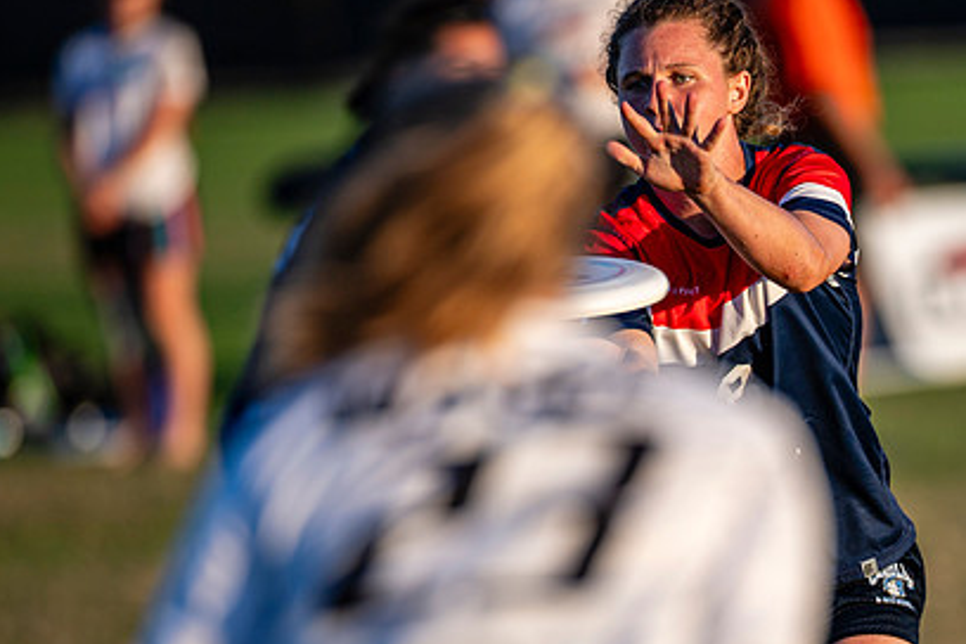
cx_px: 799
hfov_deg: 3.4
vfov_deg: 2.2
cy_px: 438
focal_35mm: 612
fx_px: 16421
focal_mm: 300
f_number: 3.2
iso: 125
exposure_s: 1/1250
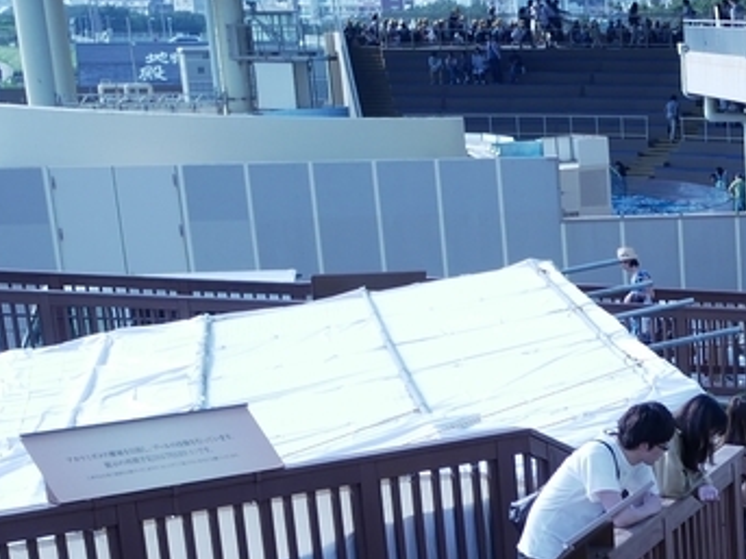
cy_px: 869
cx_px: 1037
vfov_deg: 13.2
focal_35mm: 105
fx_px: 2262
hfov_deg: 17.3
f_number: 2.5
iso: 200
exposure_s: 1/3200
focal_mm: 15
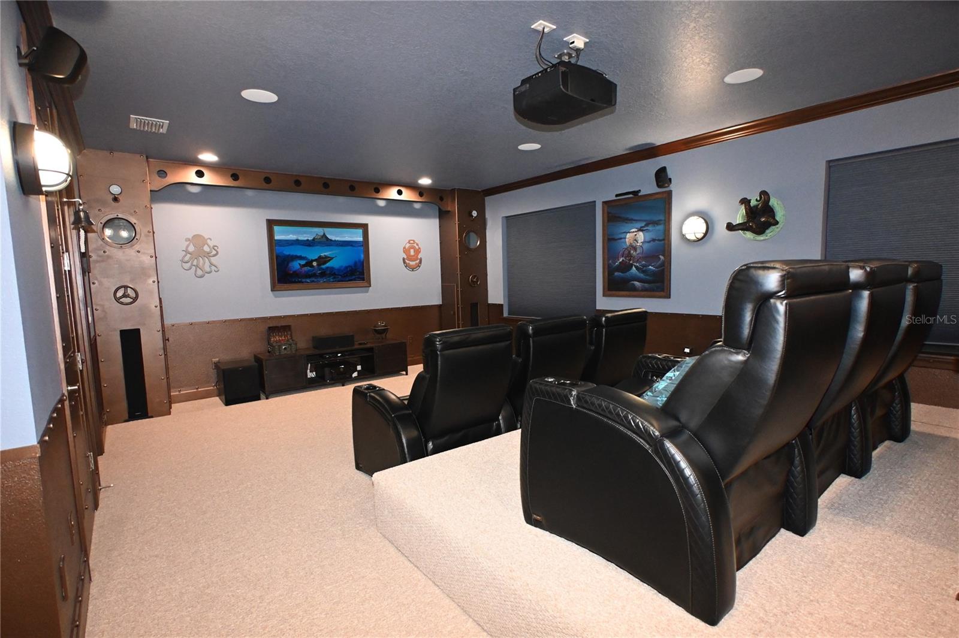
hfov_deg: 90.0
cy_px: 319
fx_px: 479
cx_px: 480
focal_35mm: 18
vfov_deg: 67.3
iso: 3200
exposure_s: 1/60
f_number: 4
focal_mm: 12
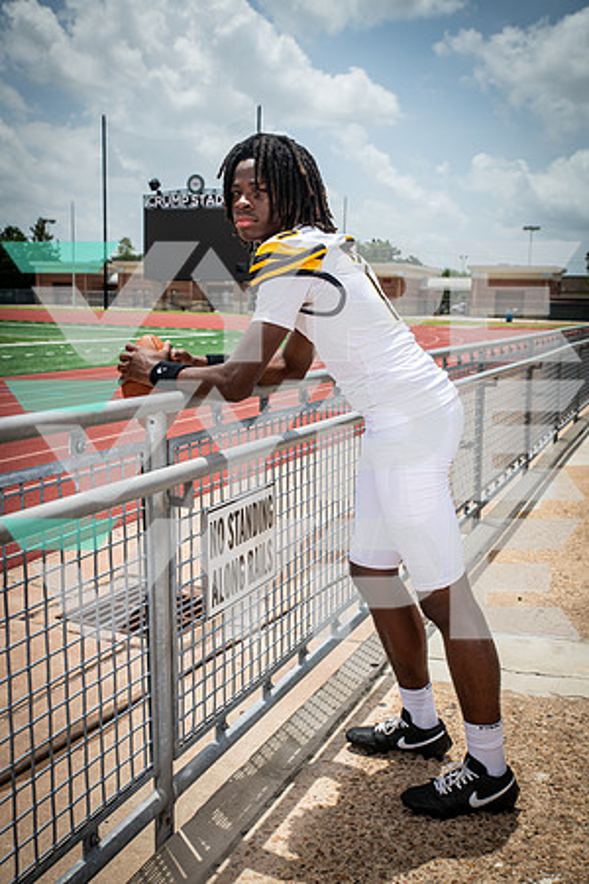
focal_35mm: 38
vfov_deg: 50.7
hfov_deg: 35.1
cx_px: 294
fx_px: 933
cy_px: 442
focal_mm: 38
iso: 100
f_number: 7.1
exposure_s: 1/500
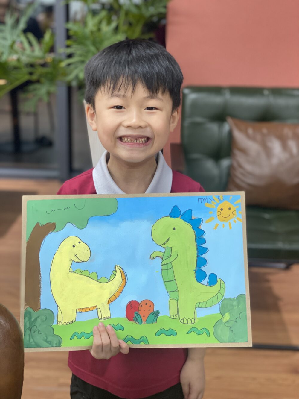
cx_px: 150
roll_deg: -1.3
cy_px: 200
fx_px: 599
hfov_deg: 28.0
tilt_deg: -19.1
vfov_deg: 36.8
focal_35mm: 52
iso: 200
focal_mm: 6
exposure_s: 1/122
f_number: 2
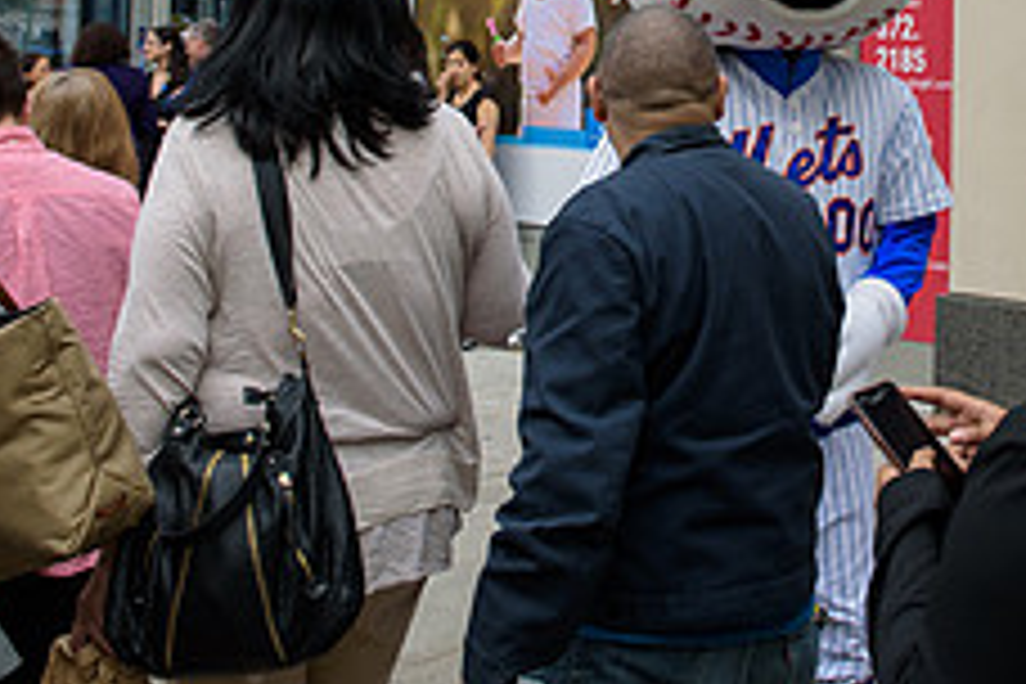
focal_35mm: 61
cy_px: -25
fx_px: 1738
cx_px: 747
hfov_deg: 32.4
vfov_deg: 21.4
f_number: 4
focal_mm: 24
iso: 200
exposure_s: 1/250
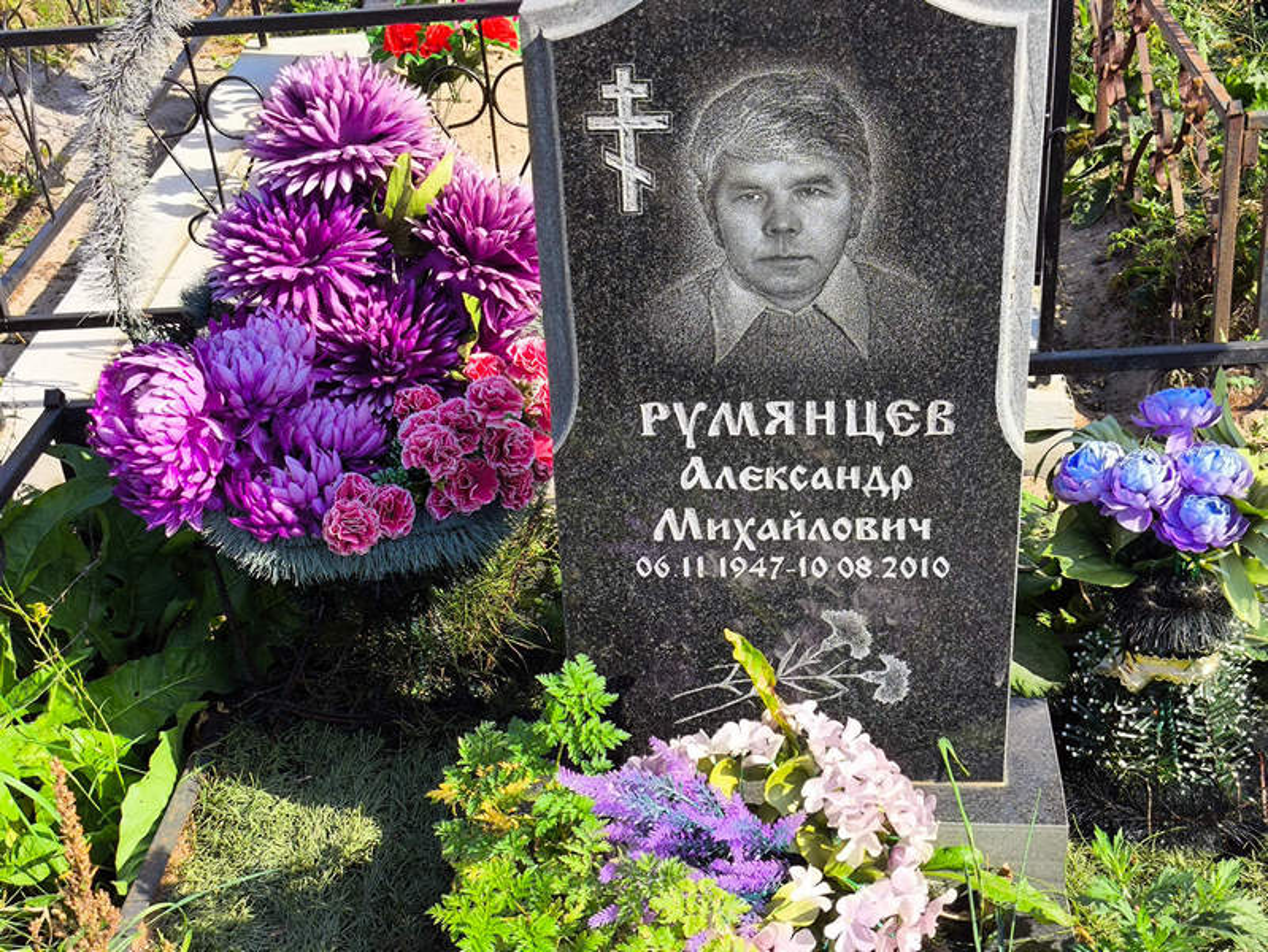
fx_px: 1832
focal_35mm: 50
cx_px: 634
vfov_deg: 29.1
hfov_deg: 38.2
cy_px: 476
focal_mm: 4.71
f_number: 1.7
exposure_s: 1/877
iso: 50
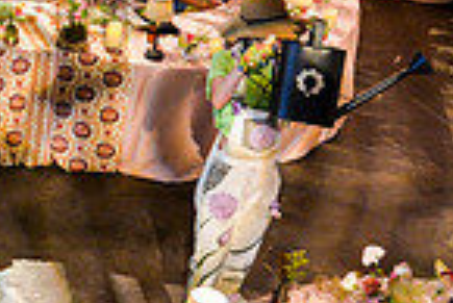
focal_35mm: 76
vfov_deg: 18.0
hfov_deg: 20.6
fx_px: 957
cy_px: 161
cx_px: -309
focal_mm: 19
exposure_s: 1/125
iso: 1250
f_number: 4
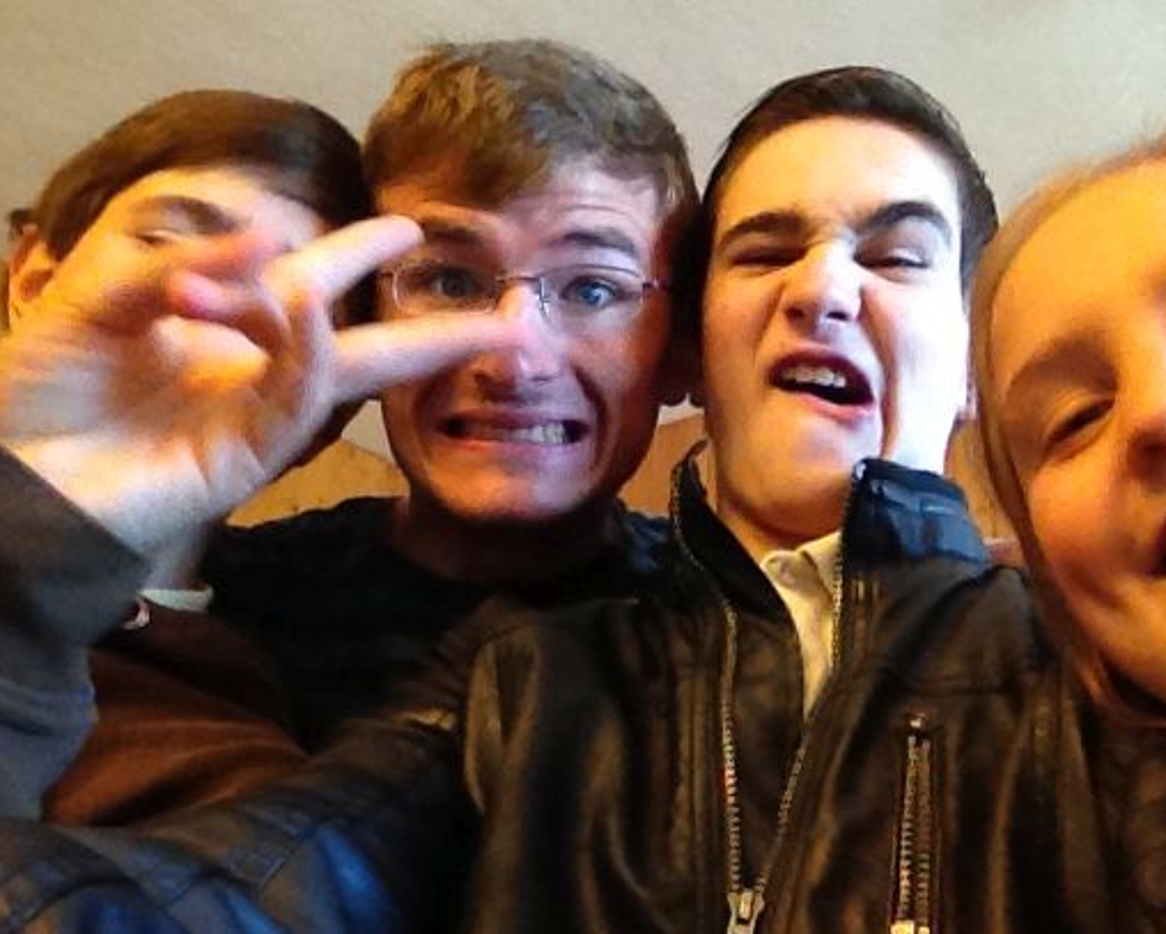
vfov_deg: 34.9
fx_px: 1485
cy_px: 425
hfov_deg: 42.7
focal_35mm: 43
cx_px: 686
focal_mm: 1.85
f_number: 2.4
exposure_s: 1/30
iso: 320
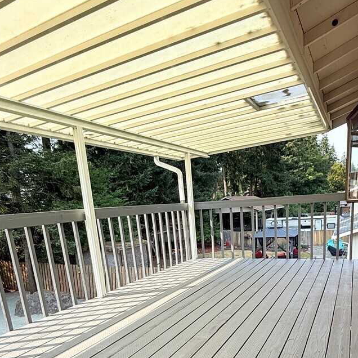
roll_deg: +4.0
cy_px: 282
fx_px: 328
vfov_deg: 53.8
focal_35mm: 28
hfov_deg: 57.0
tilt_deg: -11.8
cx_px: 206
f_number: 2.2
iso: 50
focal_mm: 2.22
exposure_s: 1/535
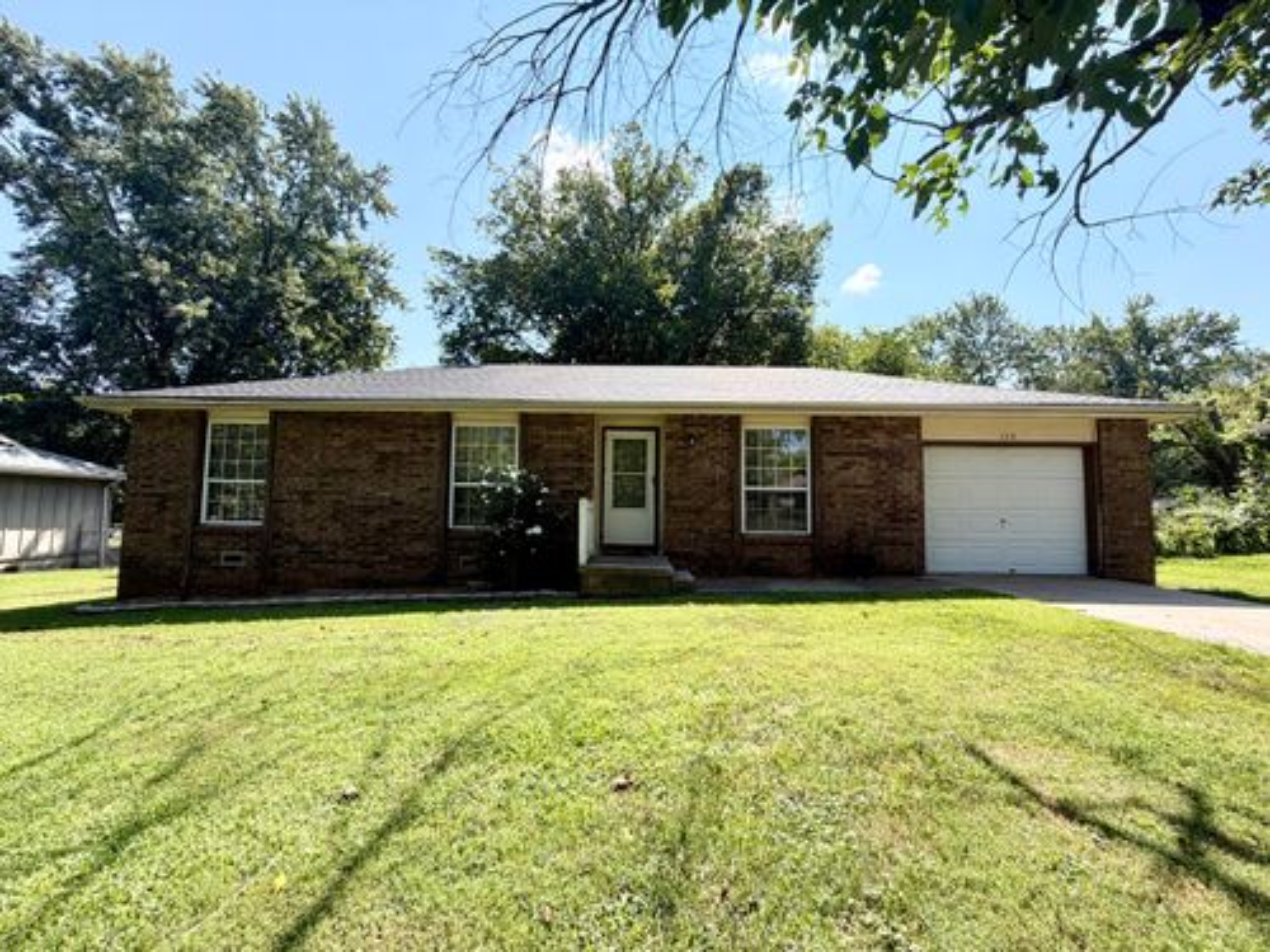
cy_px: 476
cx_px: 635
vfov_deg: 85.7
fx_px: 514
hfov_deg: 102.1
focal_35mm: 14
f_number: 2.2
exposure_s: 1/770
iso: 32
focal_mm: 2.22
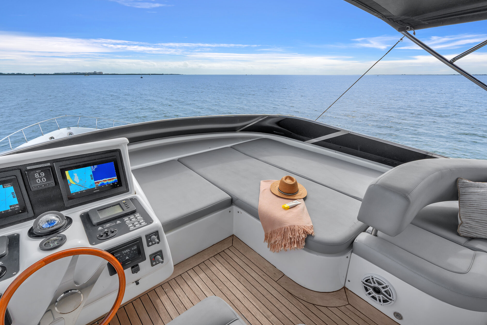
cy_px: 161
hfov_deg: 93.2
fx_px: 230
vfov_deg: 70.5
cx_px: 230
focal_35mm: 17
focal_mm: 16
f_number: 9
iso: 250
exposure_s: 1/125
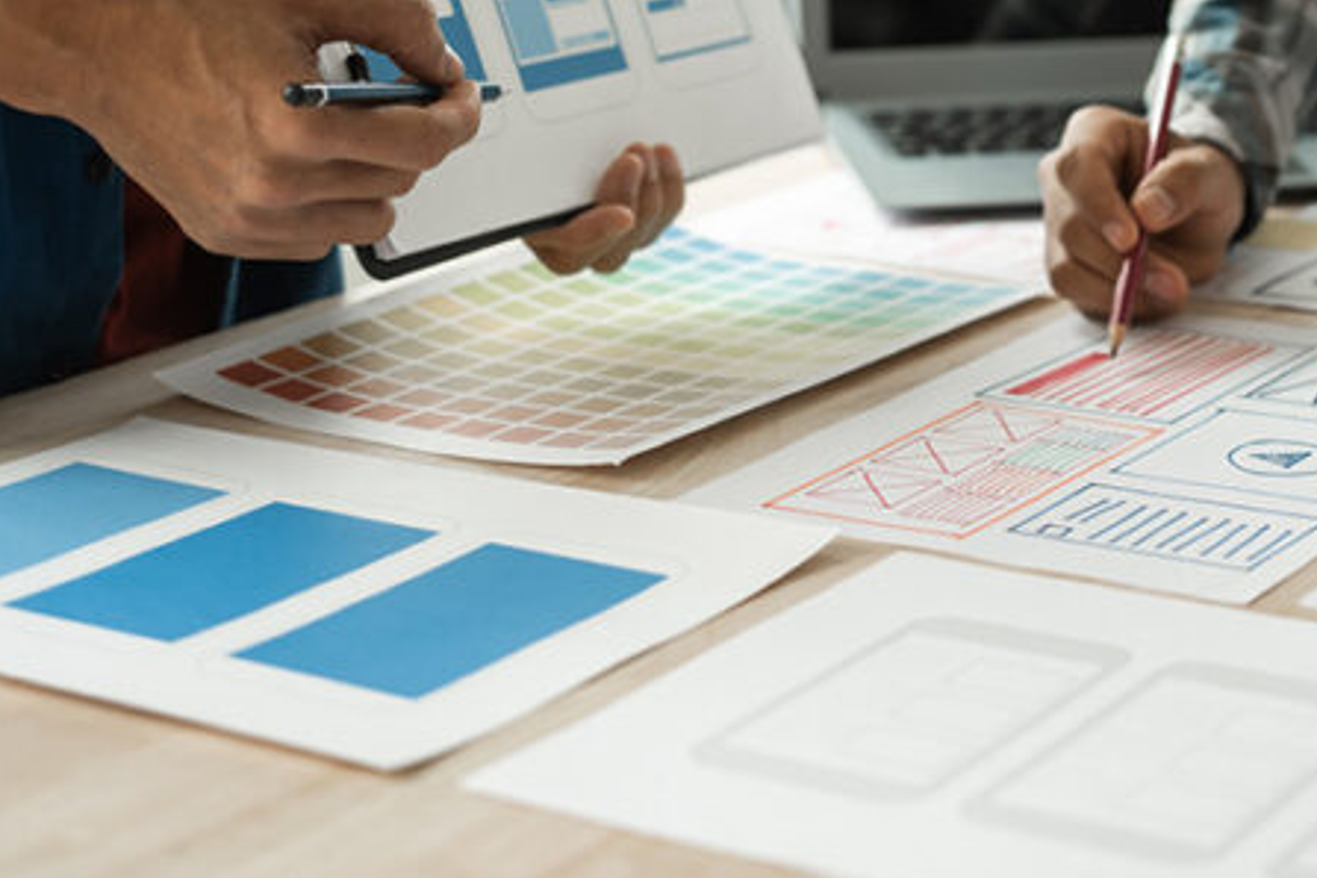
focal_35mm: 86
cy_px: 280
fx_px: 3146
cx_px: 1102
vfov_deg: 15.8
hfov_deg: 23.2
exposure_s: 1/250
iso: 200
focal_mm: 50
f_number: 2.8
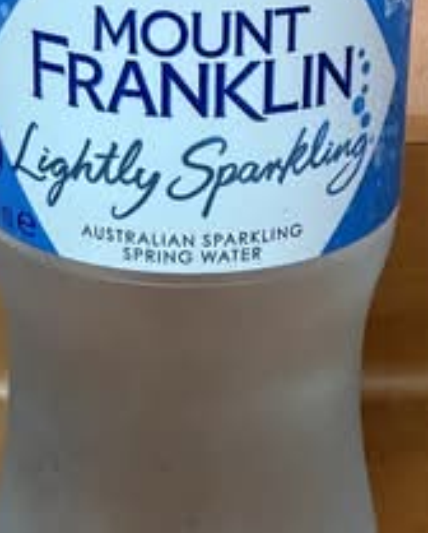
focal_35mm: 82
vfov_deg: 22.9
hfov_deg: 18.8
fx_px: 1295
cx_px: 229
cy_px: 101
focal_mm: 2.22
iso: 500
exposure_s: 1/50
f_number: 2.2
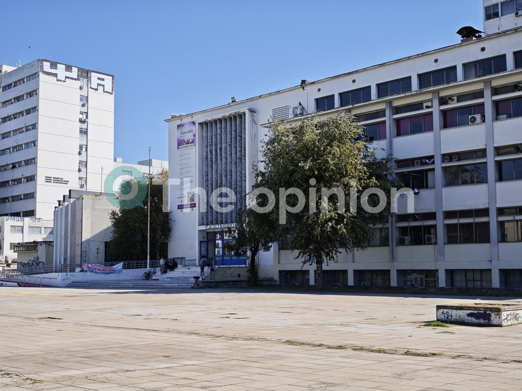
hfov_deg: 41.2
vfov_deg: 31.5
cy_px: 196
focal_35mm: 46
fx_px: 694
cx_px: 261
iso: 50
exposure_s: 1/2259
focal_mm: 8.72
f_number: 1.63
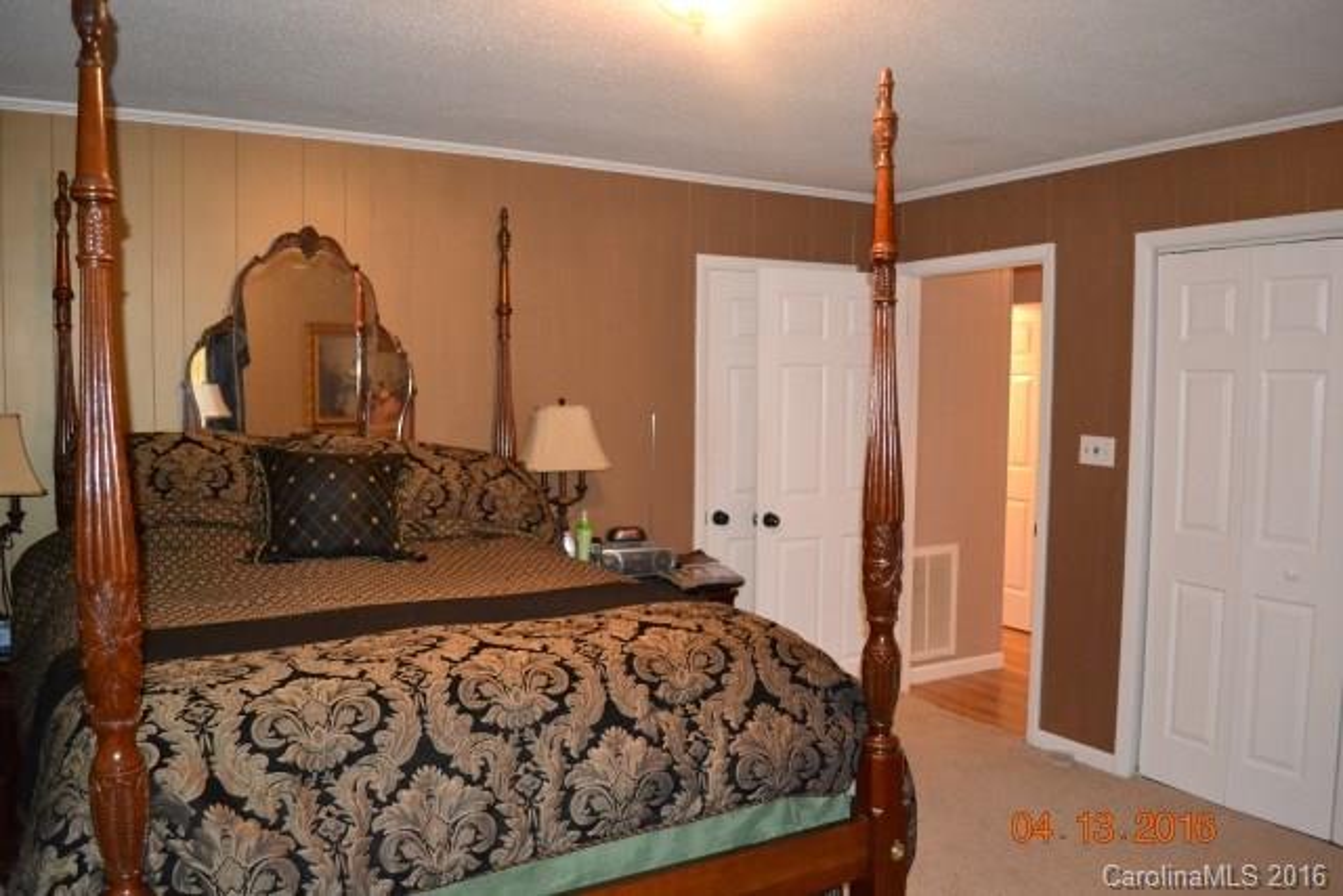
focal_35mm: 27
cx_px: 672
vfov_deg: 48.0
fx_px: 1007
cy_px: 448
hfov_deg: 67.4
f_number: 3.5
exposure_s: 1/60
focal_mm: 18
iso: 3200
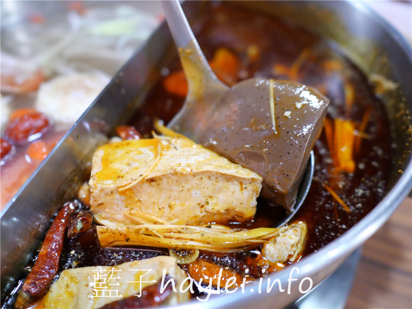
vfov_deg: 46.8
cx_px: 206
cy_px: 154
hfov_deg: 60.0
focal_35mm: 30
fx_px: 357
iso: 3200
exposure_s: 1/50
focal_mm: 15
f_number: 1.7
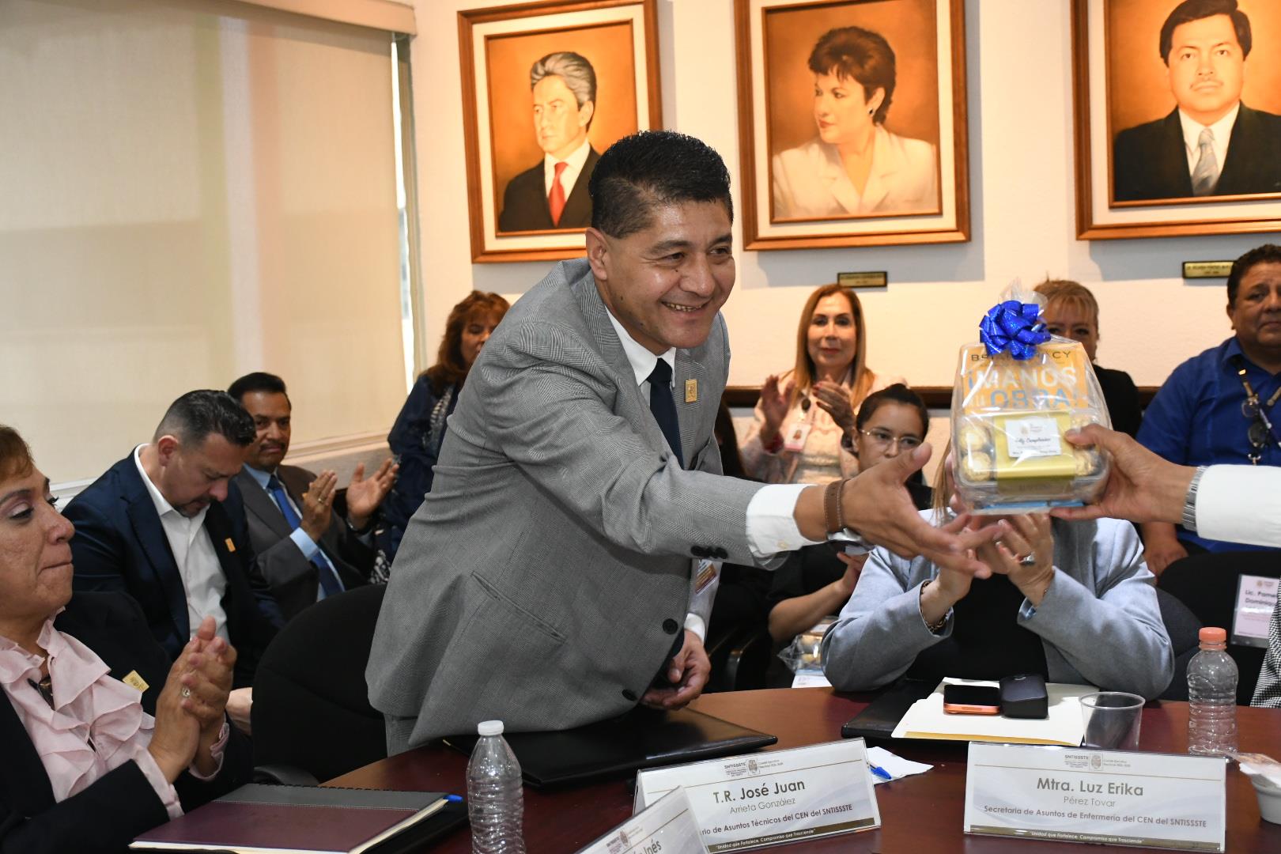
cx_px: 640
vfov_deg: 28.1
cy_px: 427
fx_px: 1708
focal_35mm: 48
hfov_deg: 41.1
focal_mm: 32
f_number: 4
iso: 2000
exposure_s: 1/100
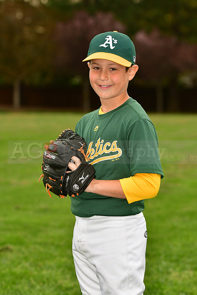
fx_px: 1538
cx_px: 98
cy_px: 148
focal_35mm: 188
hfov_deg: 7.3
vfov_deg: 11.0
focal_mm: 125
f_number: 5
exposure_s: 1/800
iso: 400
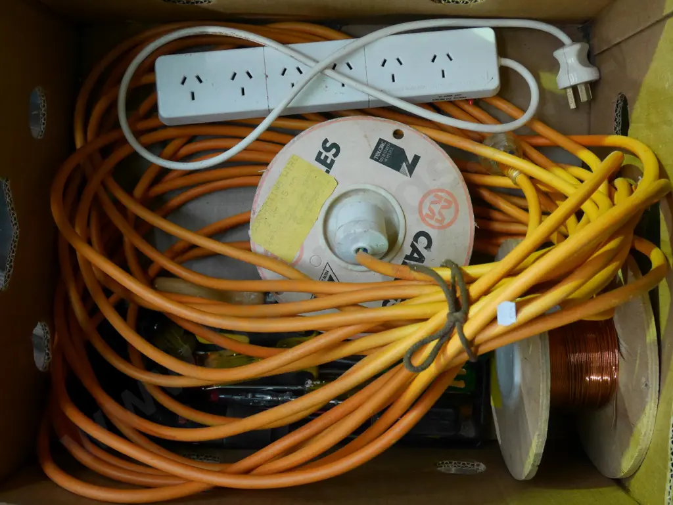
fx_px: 856
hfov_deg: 42.9
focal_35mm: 44
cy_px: 252
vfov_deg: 32.9
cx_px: 336
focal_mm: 22
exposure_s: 1/20
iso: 3200
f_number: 4.8
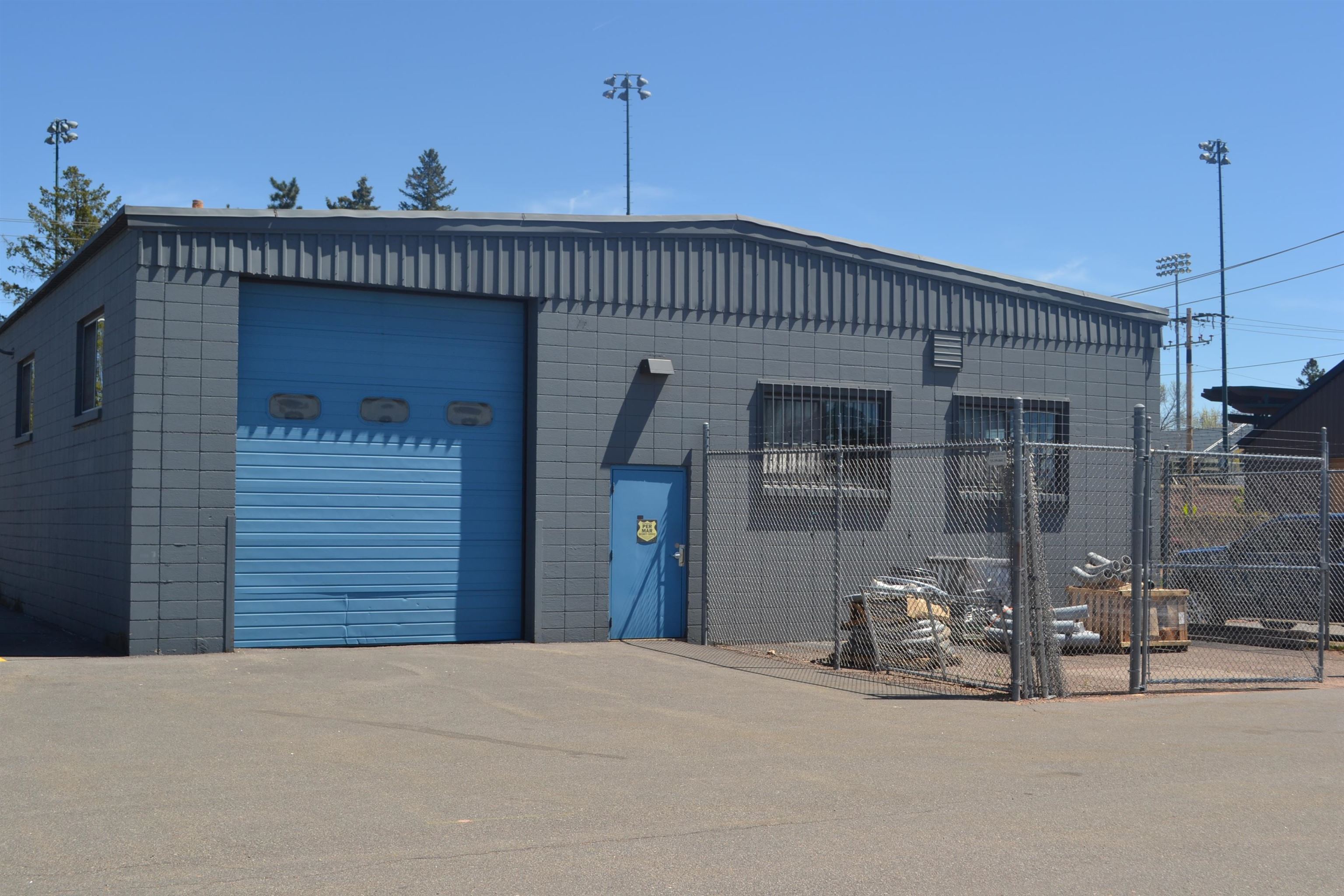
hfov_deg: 46.4
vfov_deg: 31.9
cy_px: 448
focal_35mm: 42
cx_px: 672
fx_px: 1568
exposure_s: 1/200
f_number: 7.1
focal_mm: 28
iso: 100
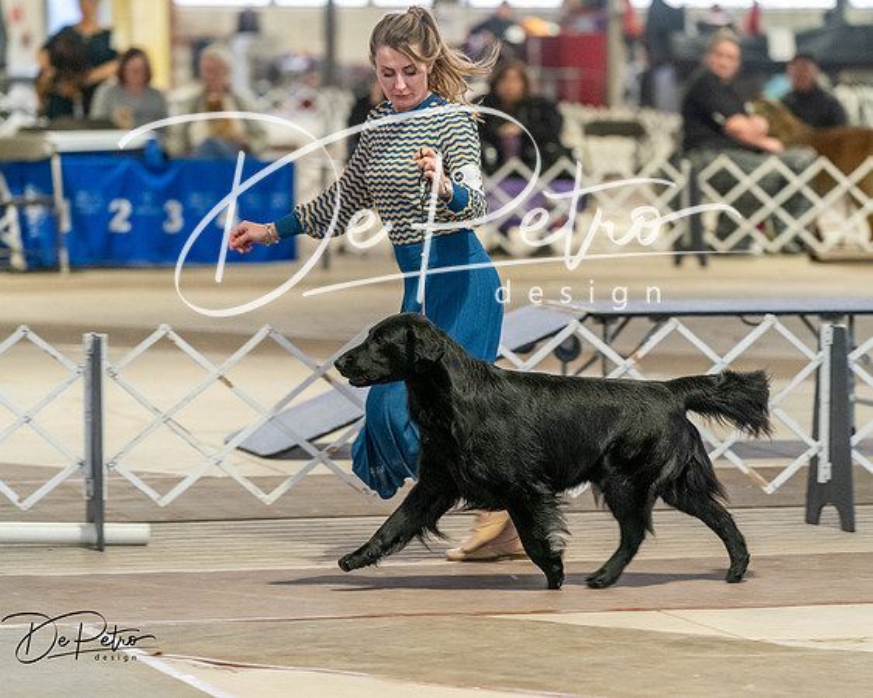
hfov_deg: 9.9
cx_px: 436
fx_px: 5032
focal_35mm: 195
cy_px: 349
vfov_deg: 7.9
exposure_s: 1/250
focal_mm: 173
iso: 6400
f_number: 3.5
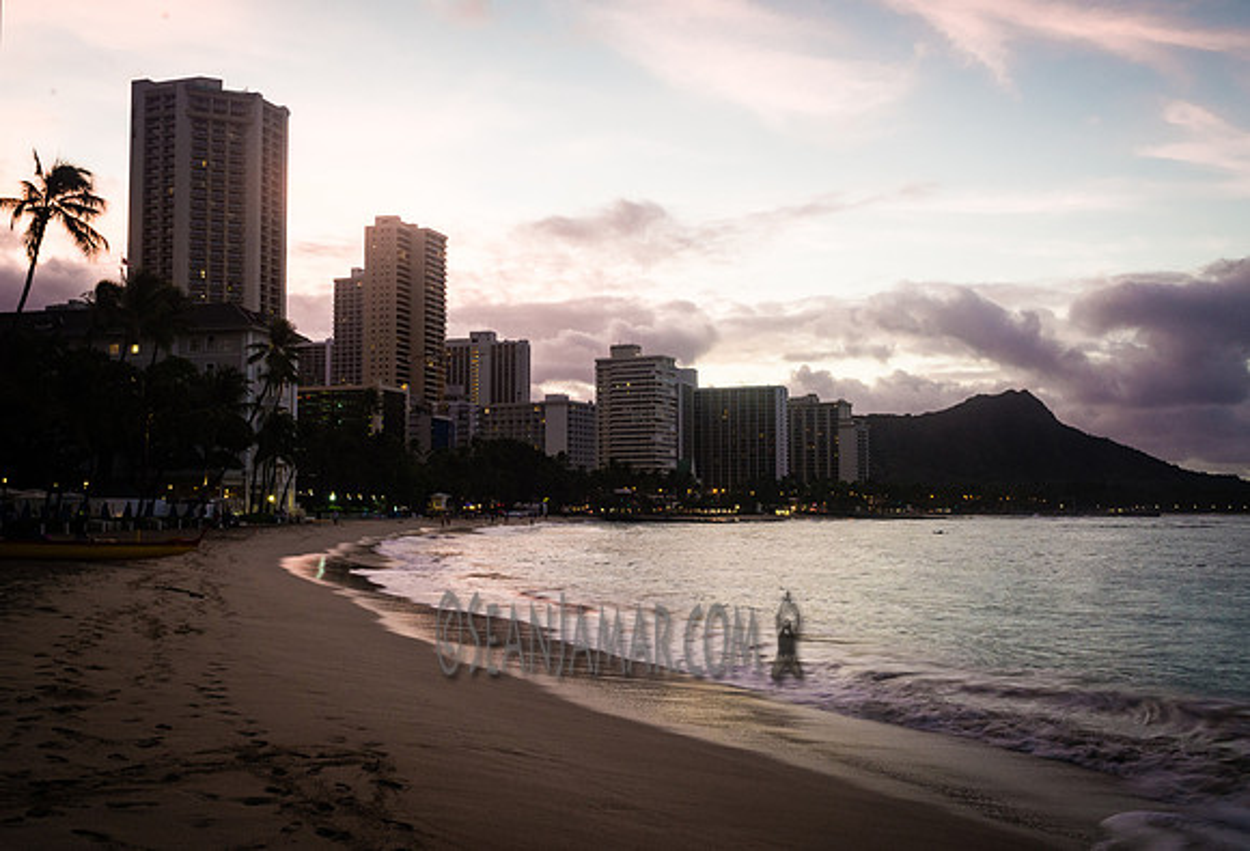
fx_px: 1252
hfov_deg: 53.1
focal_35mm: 36
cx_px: 613
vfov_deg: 37.6
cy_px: 426
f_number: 14
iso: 1600
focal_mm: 35
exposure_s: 1/5
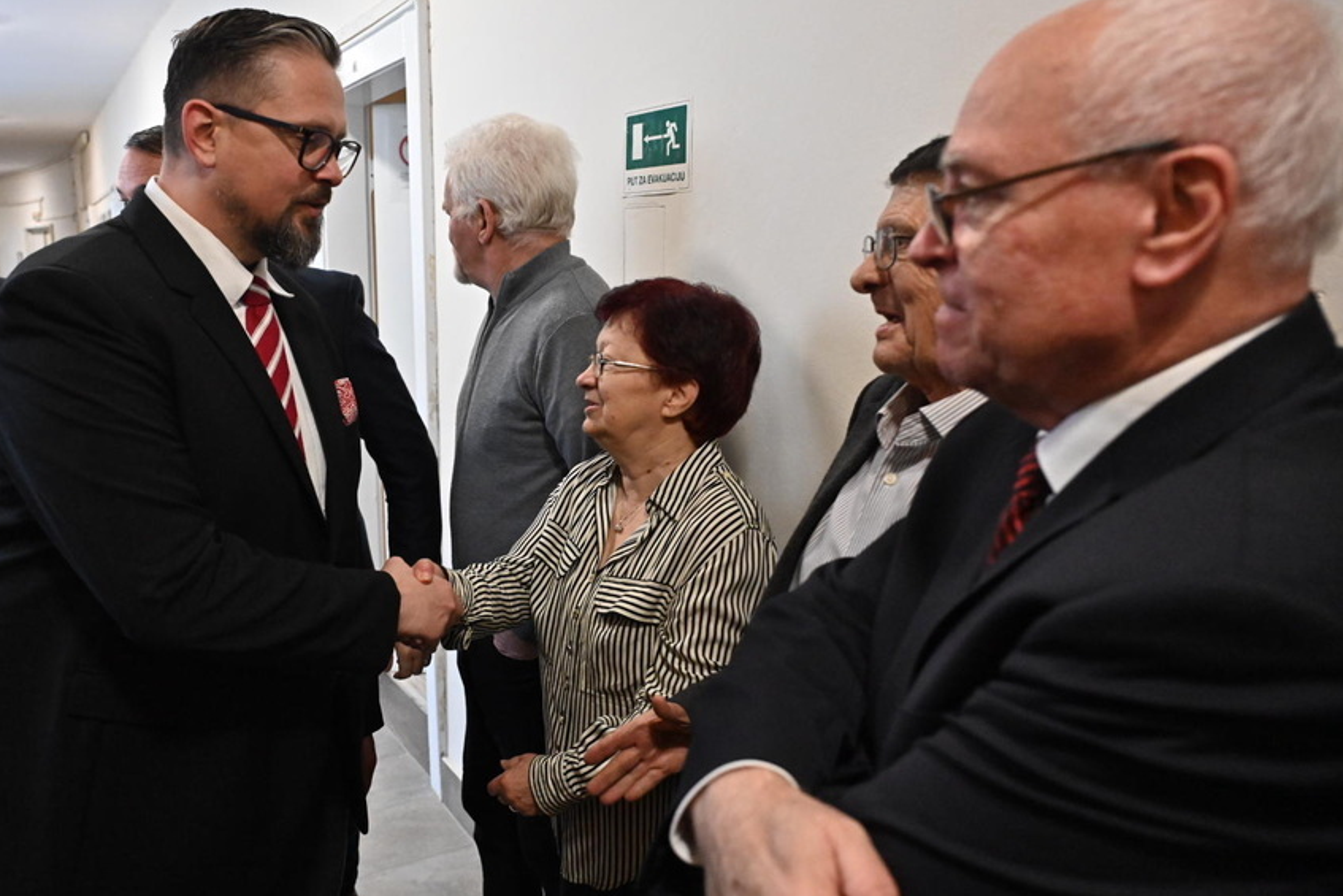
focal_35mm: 29
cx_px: 533
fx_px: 1082
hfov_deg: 63.0
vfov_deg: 45.0
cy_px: 426
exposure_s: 1/250
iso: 4000
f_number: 4
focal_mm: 24
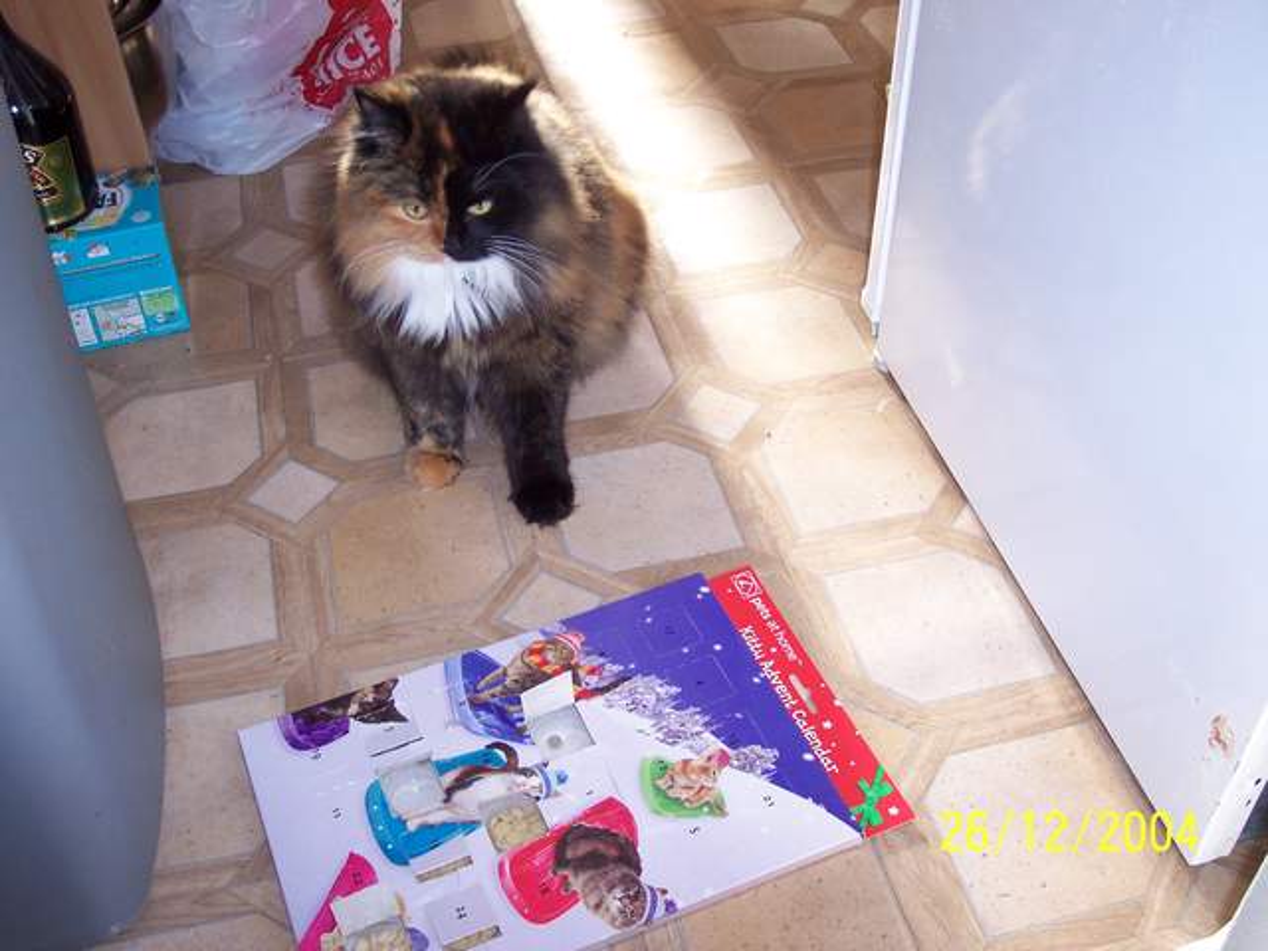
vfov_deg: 37.7
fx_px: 1392
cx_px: 634
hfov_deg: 49.0
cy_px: 476
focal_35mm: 38
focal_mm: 8
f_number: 2.8
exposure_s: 1/30
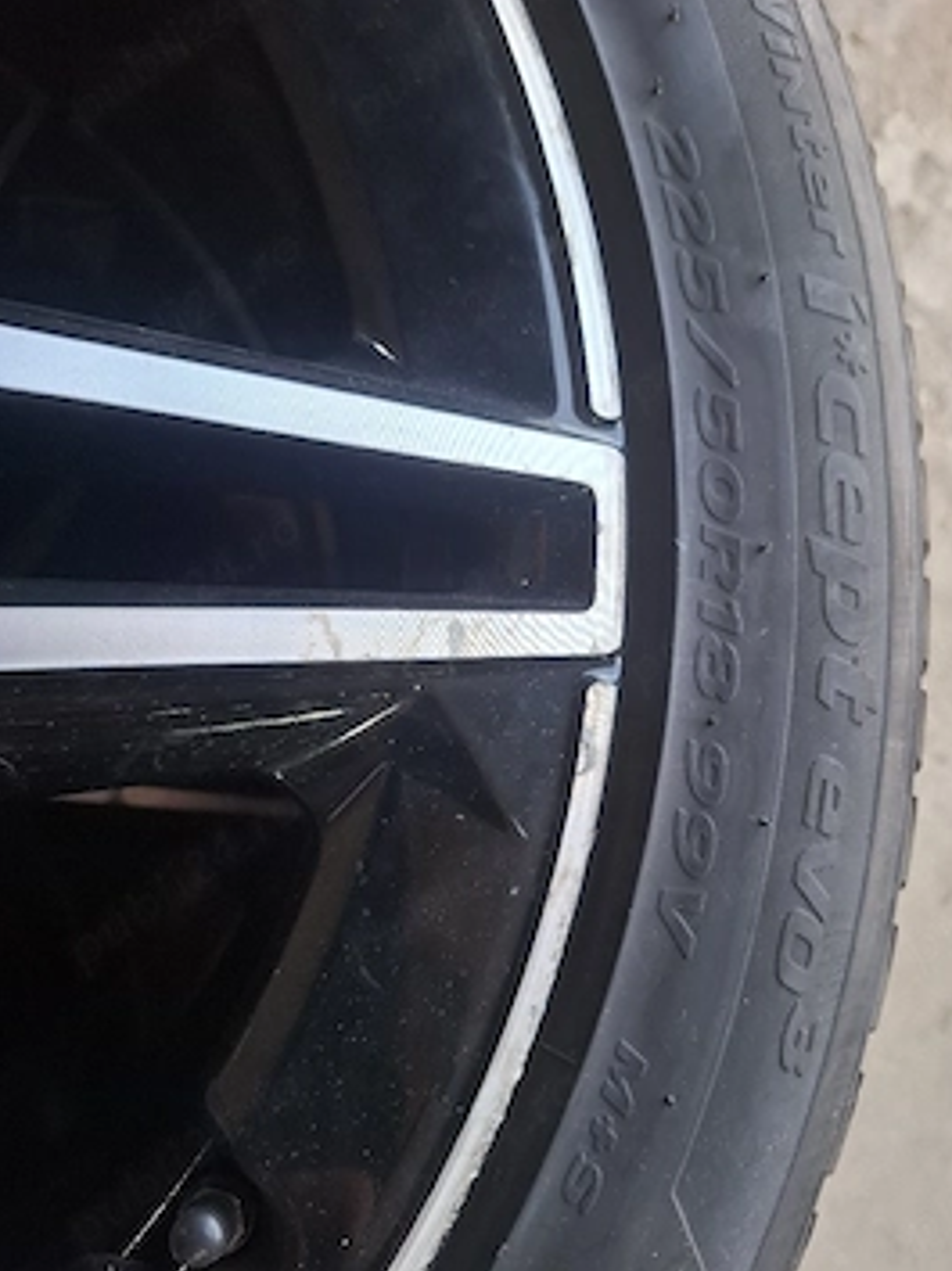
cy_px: 643
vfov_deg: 67.3
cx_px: 535
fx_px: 955
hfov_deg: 52.9
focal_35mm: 26
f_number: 1.8
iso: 64
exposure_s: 1/100
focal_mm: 5.54
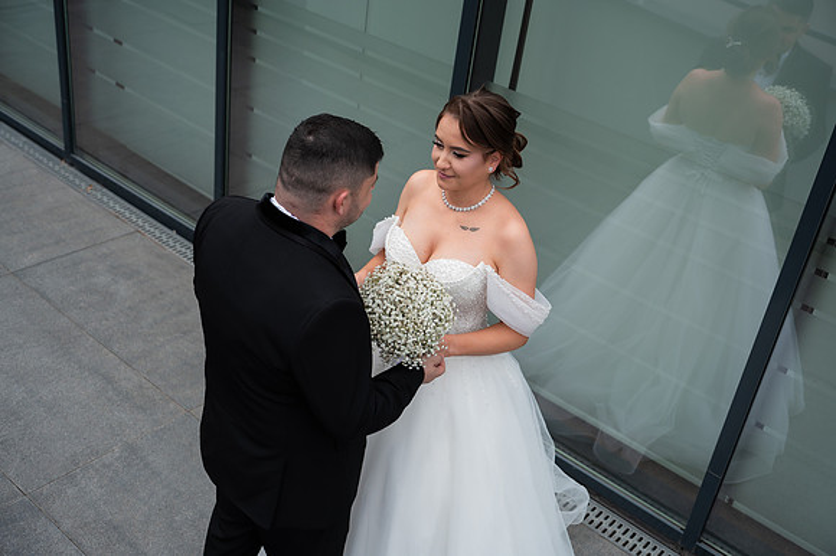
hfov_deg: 49.6
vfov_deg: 34.2
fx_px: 905
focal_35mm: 39
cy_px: 278
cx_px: 418
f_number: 3.5
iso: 200
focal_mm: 39
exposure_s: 1/800
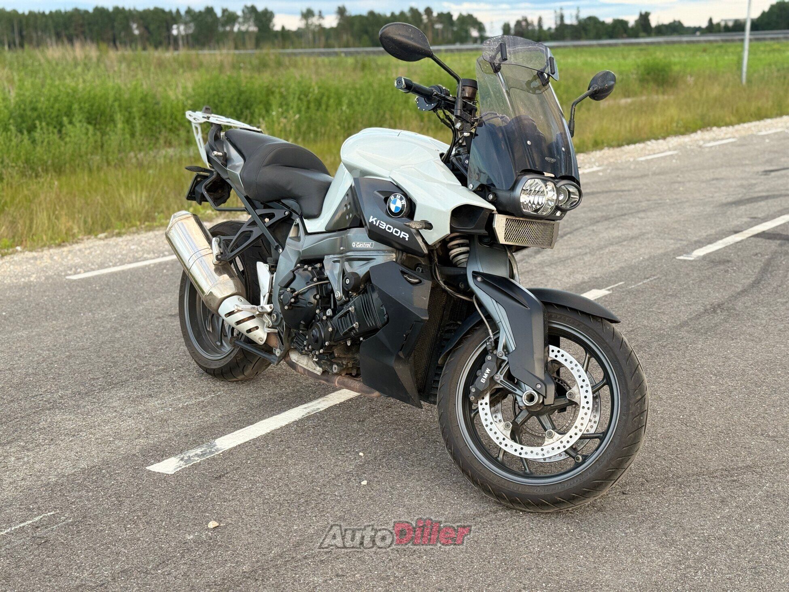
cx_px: 394
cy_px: 296
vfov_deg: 30.3
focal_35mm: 48
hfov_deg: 39.7
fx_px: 1094
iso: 64
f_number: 1.78
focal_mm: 6.76
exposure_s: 1/231
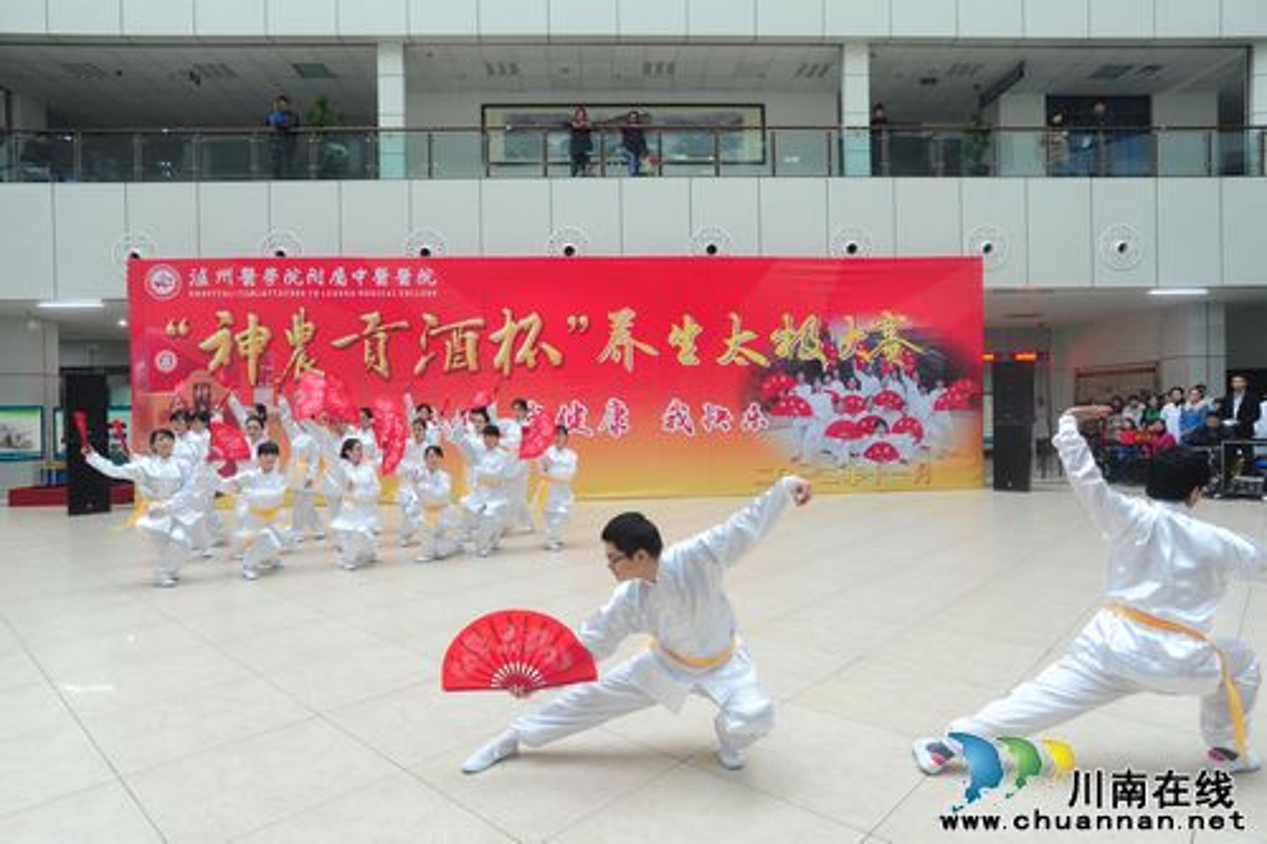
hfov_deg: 84.0
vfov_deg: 61.9
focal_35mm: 20
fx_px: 704
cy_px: 422
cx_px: 634
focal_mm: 20
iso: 2000
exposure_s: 1/100
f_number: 5
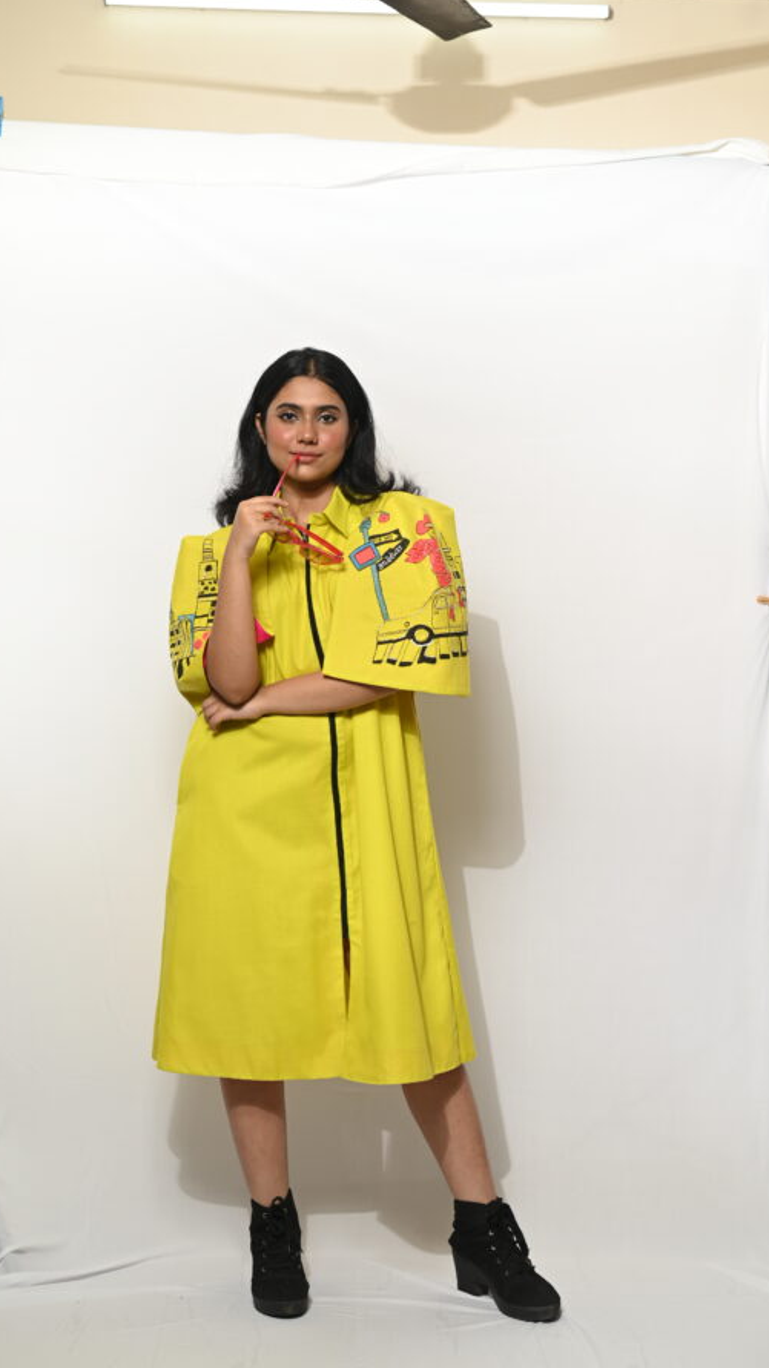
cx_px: 319
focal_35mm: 53
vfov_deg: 39.2
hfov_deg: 22.6
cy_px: 685
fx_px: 1922
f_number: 4
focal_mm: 50
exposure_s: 1/160
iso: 100
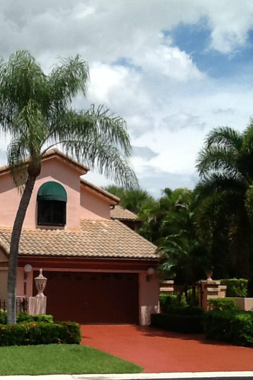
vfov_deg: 32.4
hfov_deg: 21.5
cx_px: 33
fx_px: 654
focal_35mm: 62
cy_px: 192
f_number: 2.4
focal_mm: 2.03
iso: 40
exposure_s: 1/1912
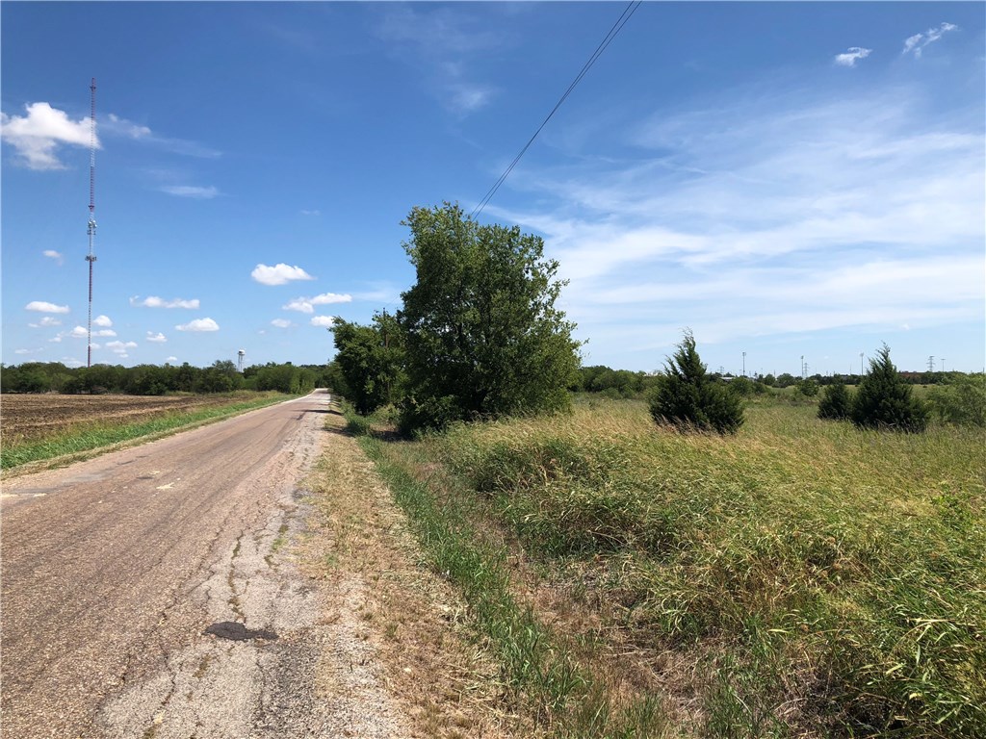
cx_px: 493
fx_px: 798
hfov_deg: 63.4
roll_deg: -0.4
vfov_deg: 49.7
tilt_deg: +1.8
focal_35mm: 28
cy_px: 370
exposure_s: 1/2525
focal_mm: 3.99
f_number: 1.8
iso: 20
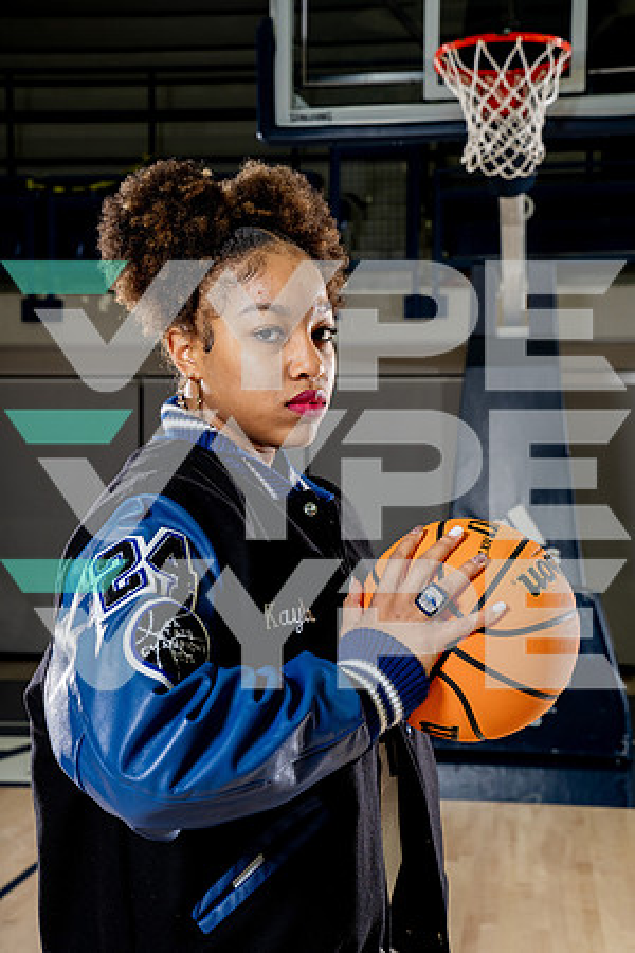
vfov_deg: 35.1
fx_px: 1508
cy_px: 476
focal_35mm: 57
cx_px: 318
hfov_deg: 23.8
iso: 640
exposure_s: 1/250
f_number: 8
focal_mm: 57
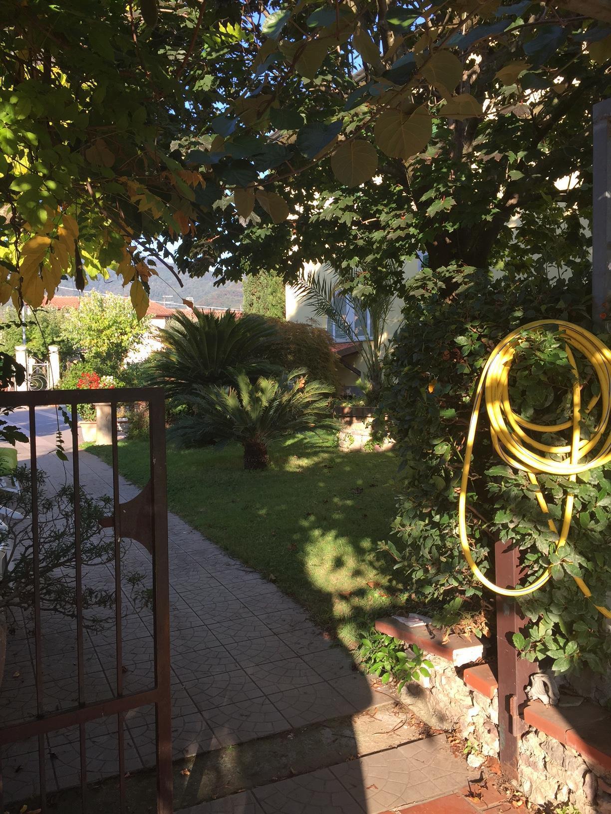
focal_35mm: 29
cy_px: 407
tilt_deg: -2.3
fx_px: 682
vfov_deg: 61.7
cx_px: 306
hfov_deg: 48.2
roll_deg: +0.2
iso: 32
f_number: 2.2
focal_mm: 4.15
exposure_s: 1/377
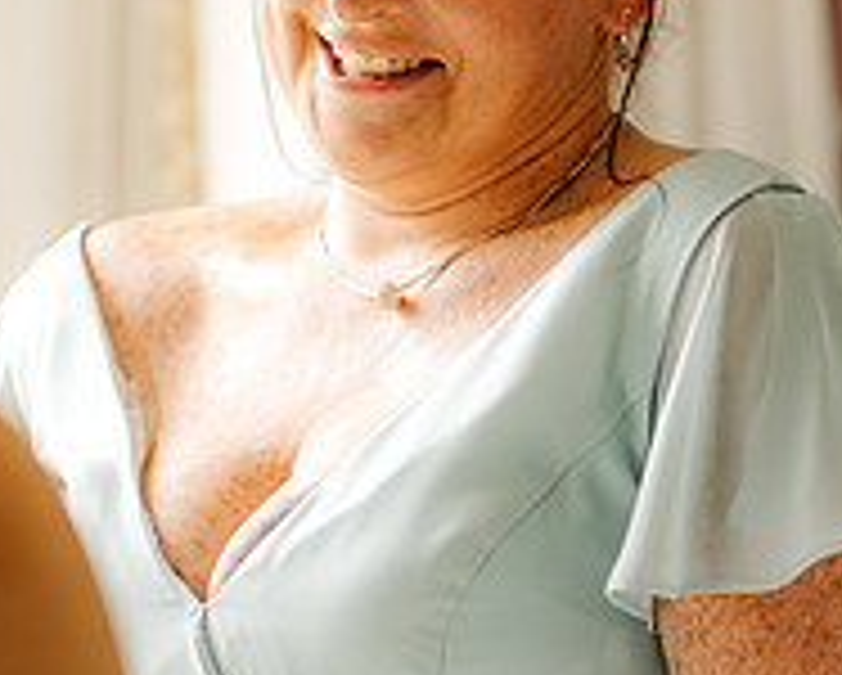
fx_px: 6212
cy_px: 304
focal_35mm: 249
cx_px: 266
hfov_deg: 7.8
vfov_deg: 6.2
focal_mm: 85
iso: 160
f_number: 2
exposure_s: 1/400
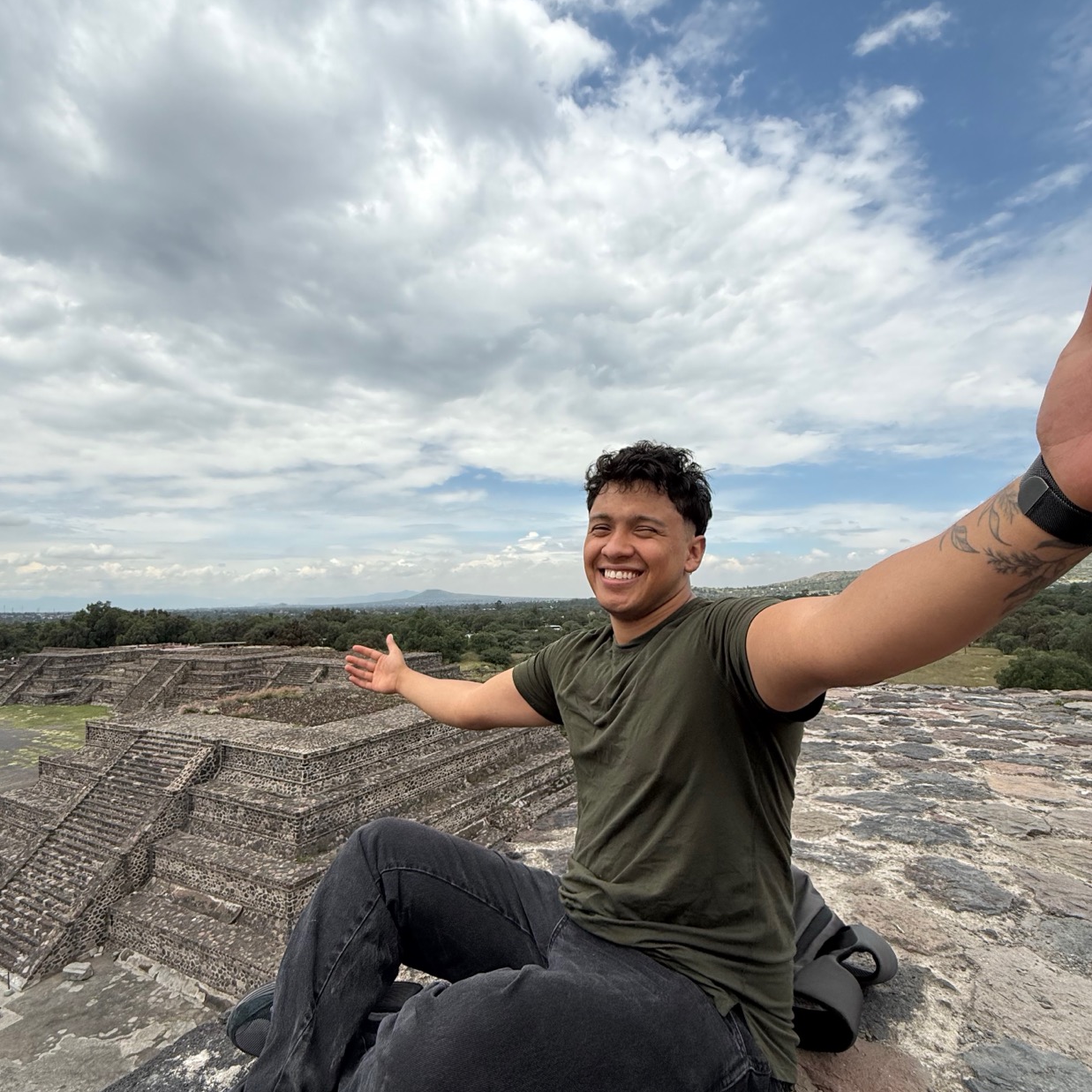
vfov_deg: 80.6
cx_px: 497
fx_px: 642
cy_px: 579
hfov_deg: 80.5
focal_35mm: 18
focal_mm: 2.22
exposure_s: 1/2841
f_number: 2.2
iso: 50
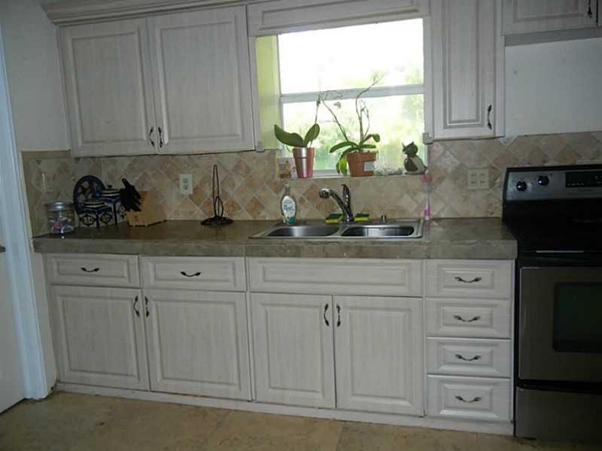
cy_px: 226
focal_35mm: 30
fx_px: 522
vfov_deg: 46.8
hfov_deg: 60.0
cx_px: 301
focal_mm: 5.4
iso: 200
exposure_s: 1/30
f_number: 3.5
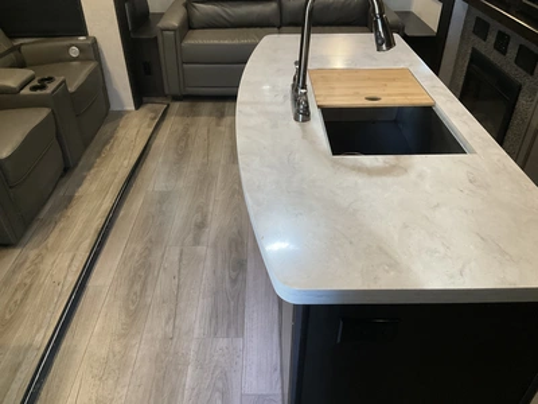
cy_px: 202
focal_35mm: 29
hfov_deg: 61.7
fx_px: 451
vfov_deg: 48.2
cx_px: 269
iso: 200
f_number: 1.8
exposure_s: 1/55
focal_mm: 3
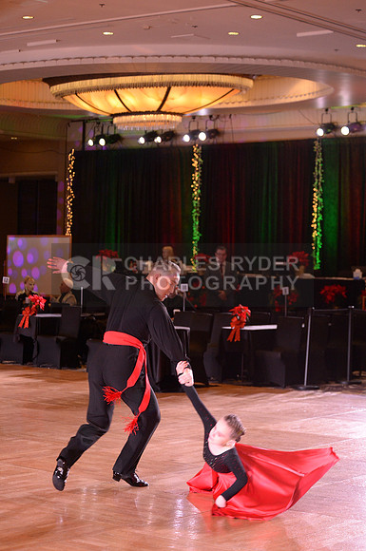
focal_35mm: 86
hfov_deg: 15.8
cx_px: 183
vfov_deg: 23.7
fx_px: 1315
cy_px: 276
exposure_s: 1/250
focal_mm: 86
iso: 4000
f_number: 5
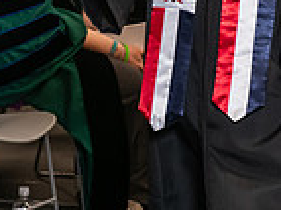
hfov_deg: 7.2
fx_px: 2222
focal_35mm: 274
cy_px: -148
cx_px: 39
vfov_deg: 5.3
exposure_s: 1/125
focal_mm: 70
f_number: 5
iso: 1600
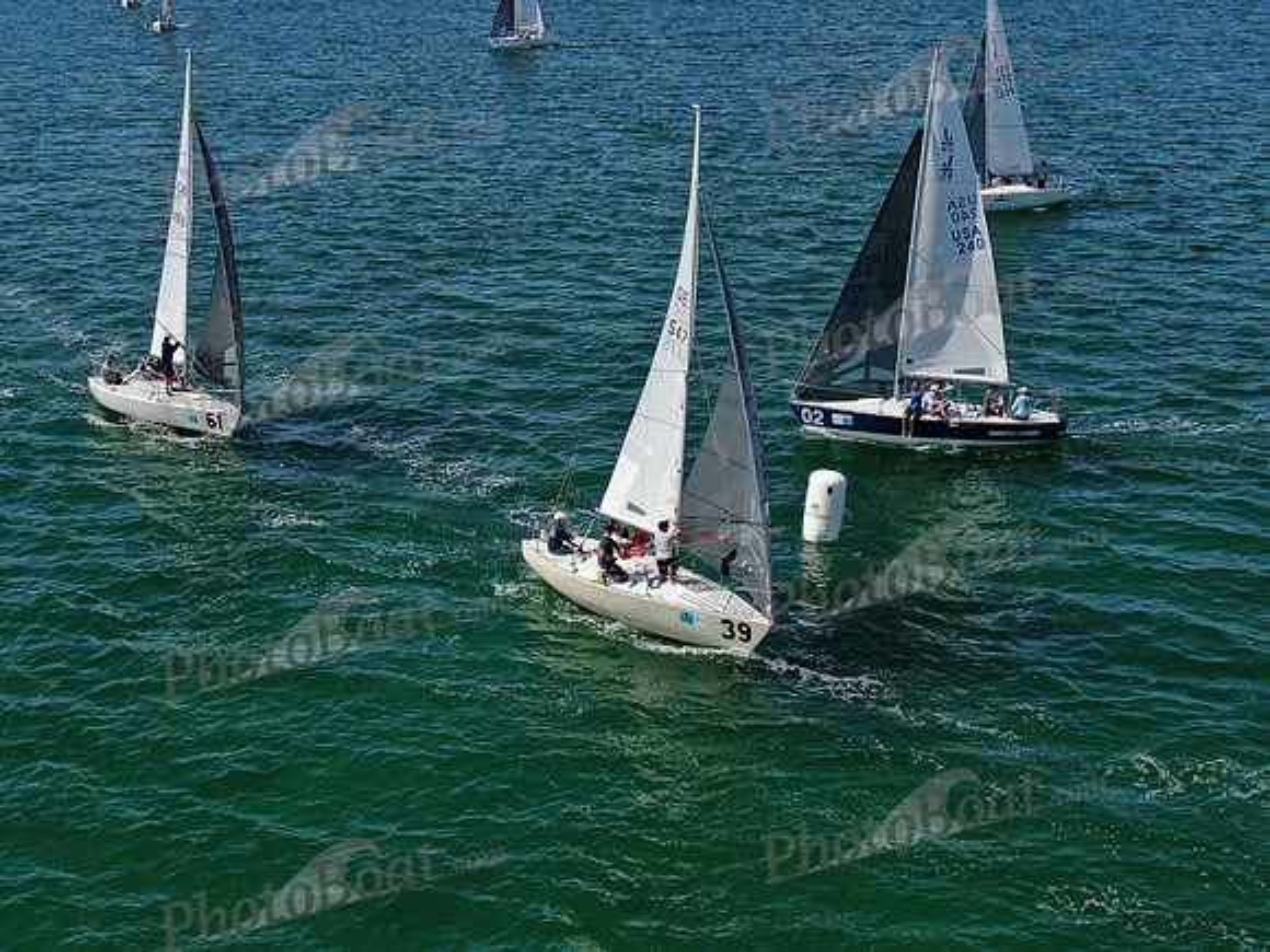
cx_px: 635
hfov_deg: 39.7
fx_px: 1761
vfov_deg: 30.3
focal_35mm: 48
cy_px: 476
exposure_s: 1/1000
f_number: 3.8
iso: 100
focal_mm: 8.6
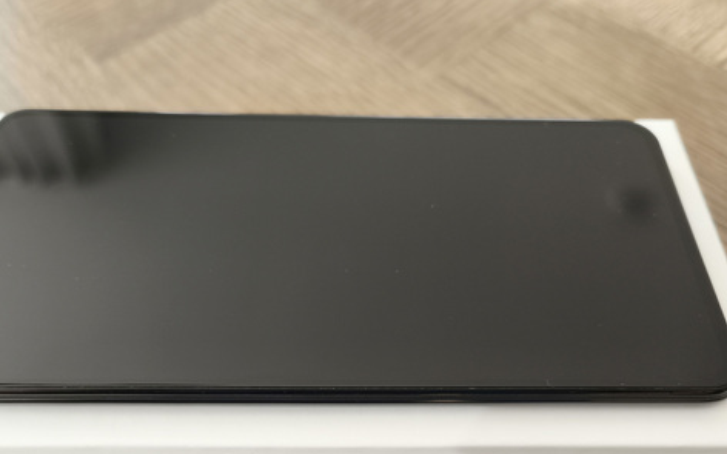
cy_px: 340
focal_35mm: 31
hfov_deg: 61.1
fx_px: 614
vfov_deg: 39.5
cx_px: 327
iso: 160
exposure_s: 1/100
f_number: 1.7
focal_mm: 5.35
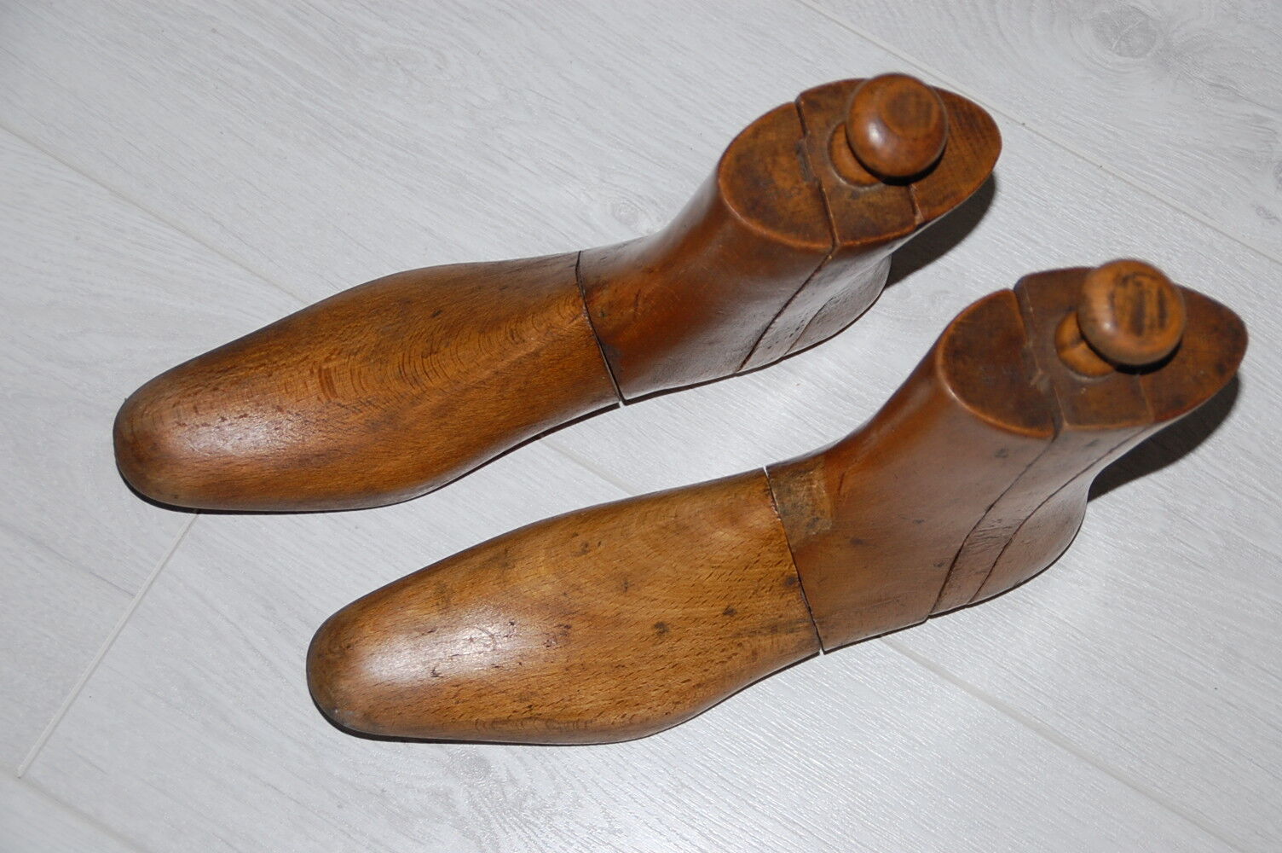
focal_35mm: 78
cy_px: 426
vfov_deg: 17.5
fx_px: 2775
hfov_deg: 26.0
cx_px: 641
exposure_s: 1/60
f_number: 5
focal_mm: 52
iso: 400
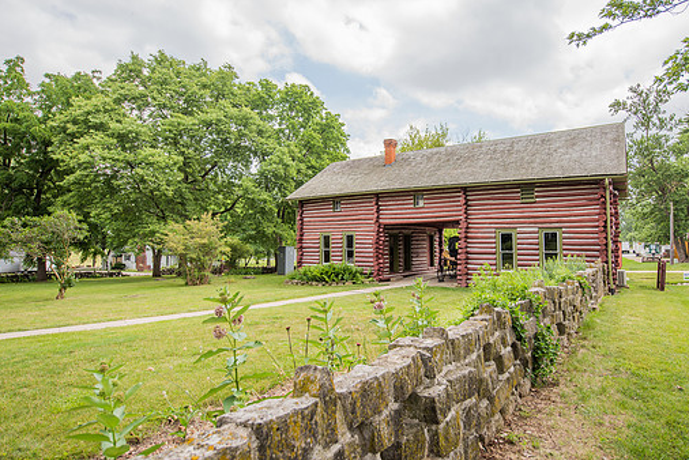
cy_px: 229
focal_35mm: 21
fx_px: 402
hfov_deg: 80.7
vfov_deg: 59.6
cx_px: 391
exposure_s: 1/800
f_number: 3.5
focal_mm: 18
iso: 125
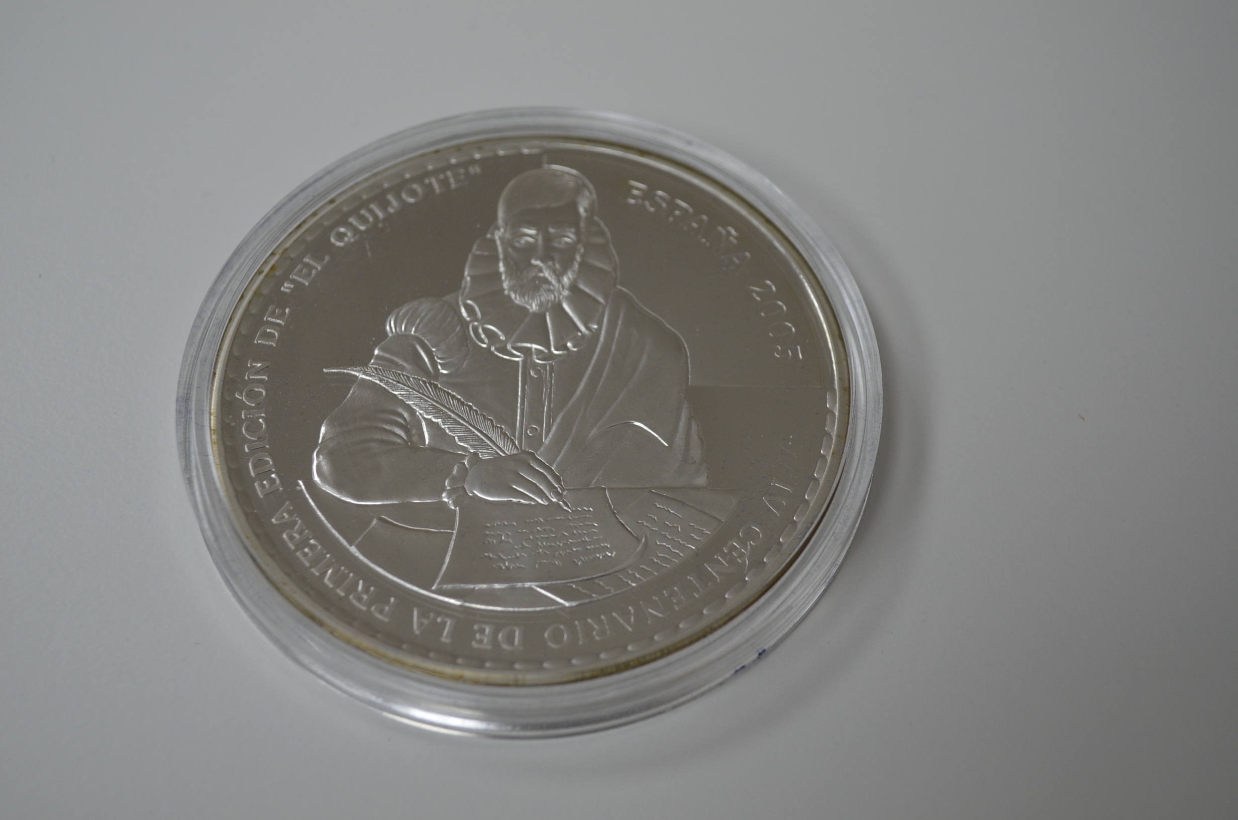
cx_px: 619
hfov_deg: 41.2
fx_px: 1647
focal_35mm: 48
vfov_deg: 28.0
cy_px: 410
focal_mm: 32
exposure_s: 1/100
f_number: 5
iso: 400
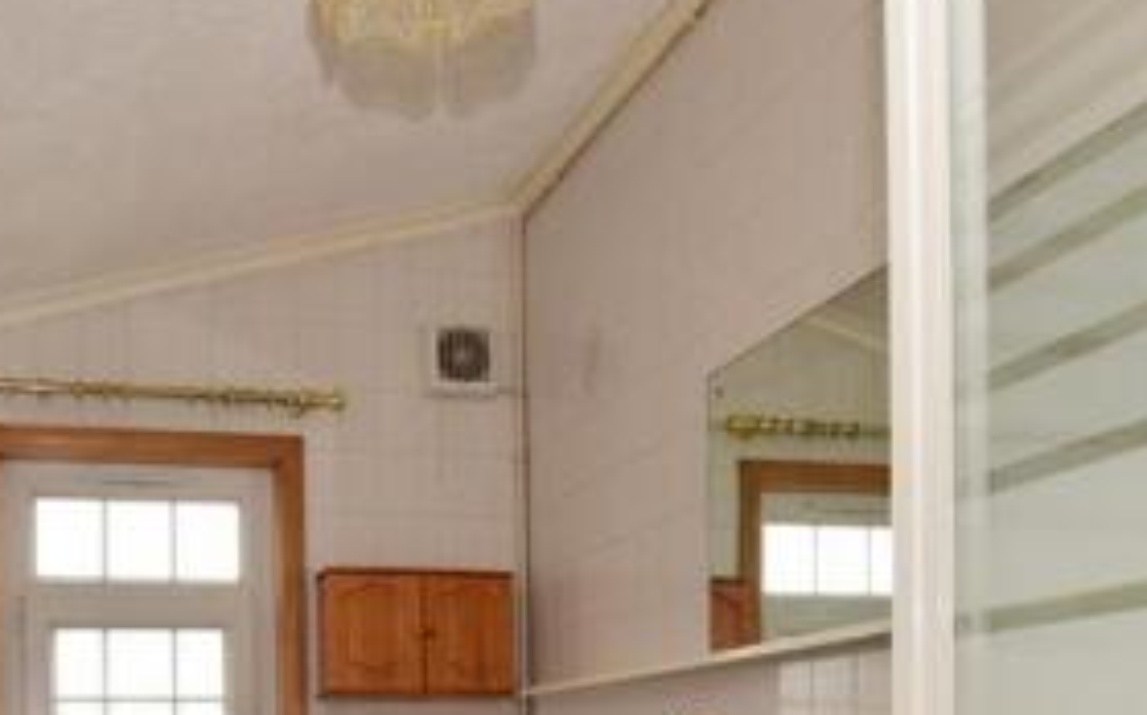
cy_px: 803
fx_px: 1125
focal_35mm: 36
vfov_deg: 31.1
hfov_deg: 51.9
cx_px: 300
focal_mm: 10
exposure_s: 1/50
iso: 200
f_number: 7.1
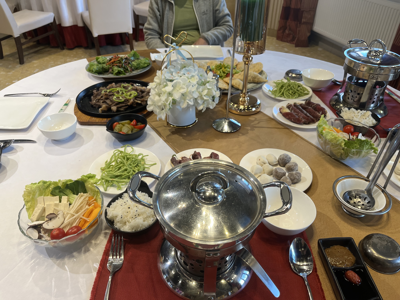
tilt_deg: -35.9
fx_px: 300
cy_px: 150
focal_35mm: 26
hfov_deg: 67.3
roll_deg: -1.2
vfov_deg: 53.1
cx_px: 200
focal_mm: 5.1
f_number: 1.6
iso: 125
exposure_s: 1/100
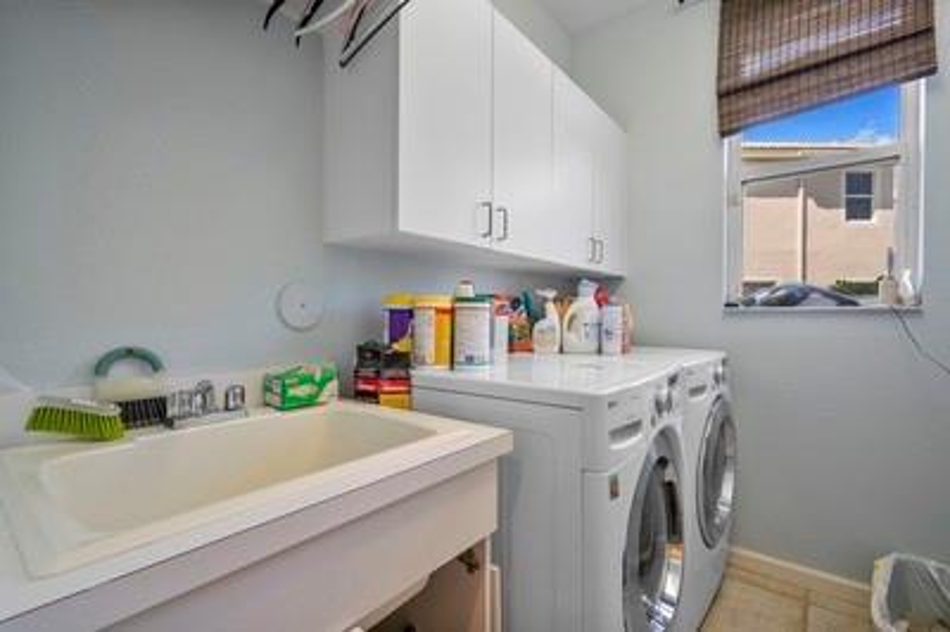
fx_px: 422
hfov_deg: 96.8
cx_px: 475
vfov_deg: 73.6
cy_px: 316
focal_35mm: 16
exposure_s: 1/10
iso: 200
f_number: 8
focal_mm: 16
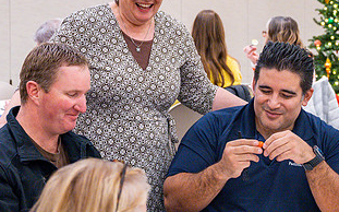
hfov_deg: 18.8
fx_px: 1025
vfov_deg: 11.7
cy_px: 18
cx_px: 190
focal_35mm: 111
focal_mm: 46
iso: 2500
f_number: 4
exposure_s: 1/320
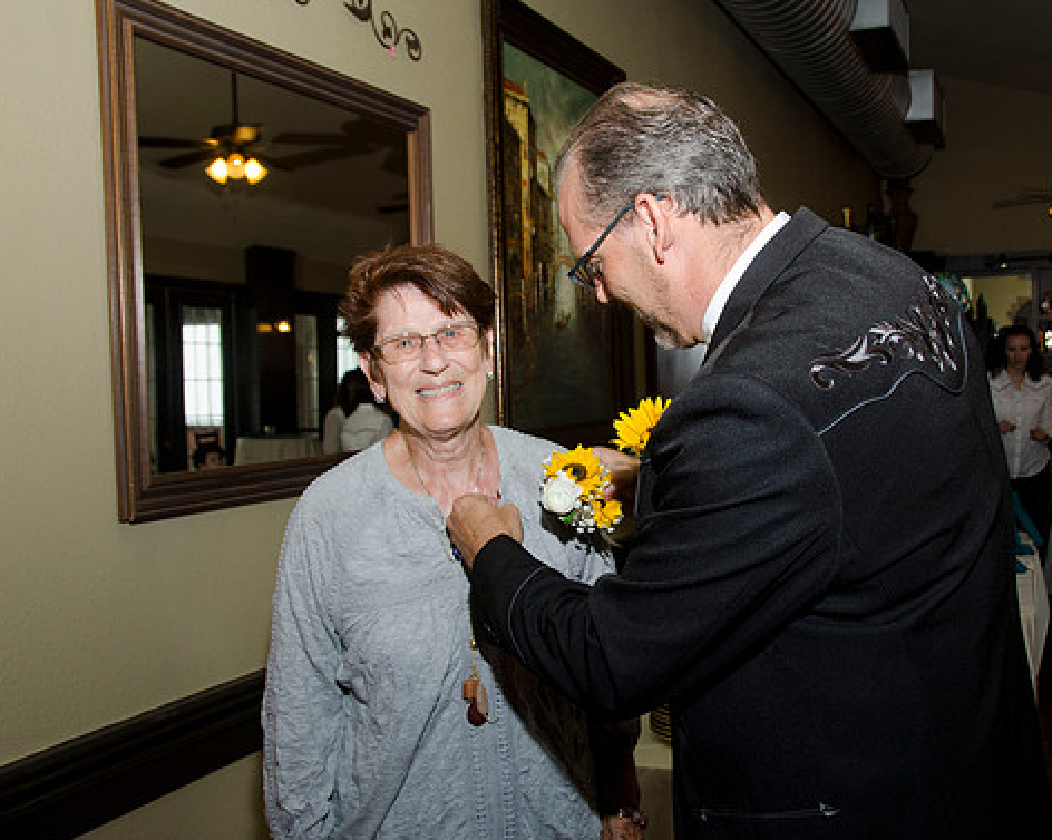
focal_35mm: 38
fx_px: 1182
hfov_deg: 47.9
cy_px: 421
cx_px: 562
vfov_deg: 39.1
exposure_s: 1/60
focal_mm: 22
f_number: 5.6
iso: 400
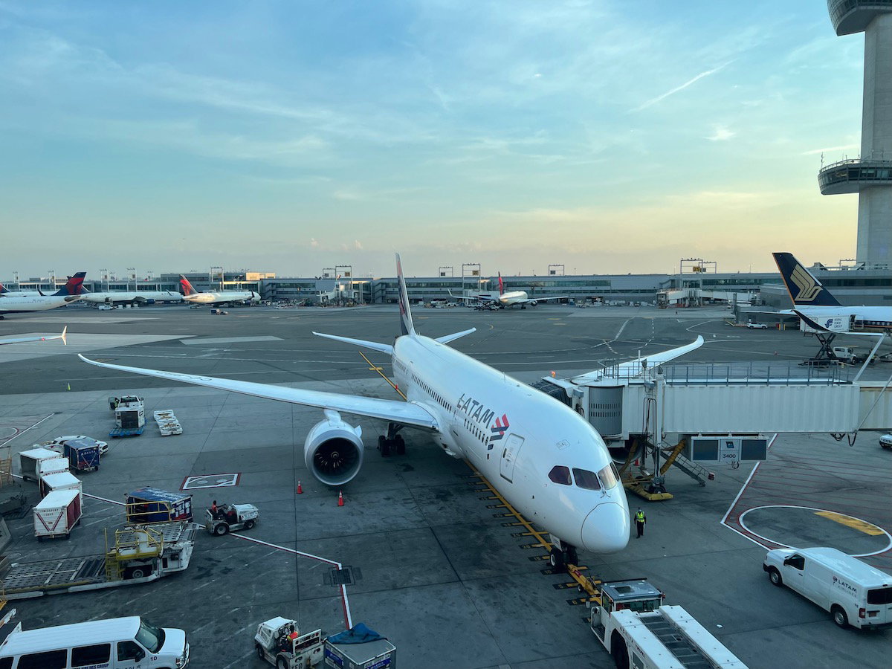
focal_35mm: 26
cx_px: 446
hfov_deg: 67.3
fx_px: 670
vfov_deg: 53.1
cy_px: 334
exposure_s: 1/866
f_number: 1.5
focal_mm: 5.7
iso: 50
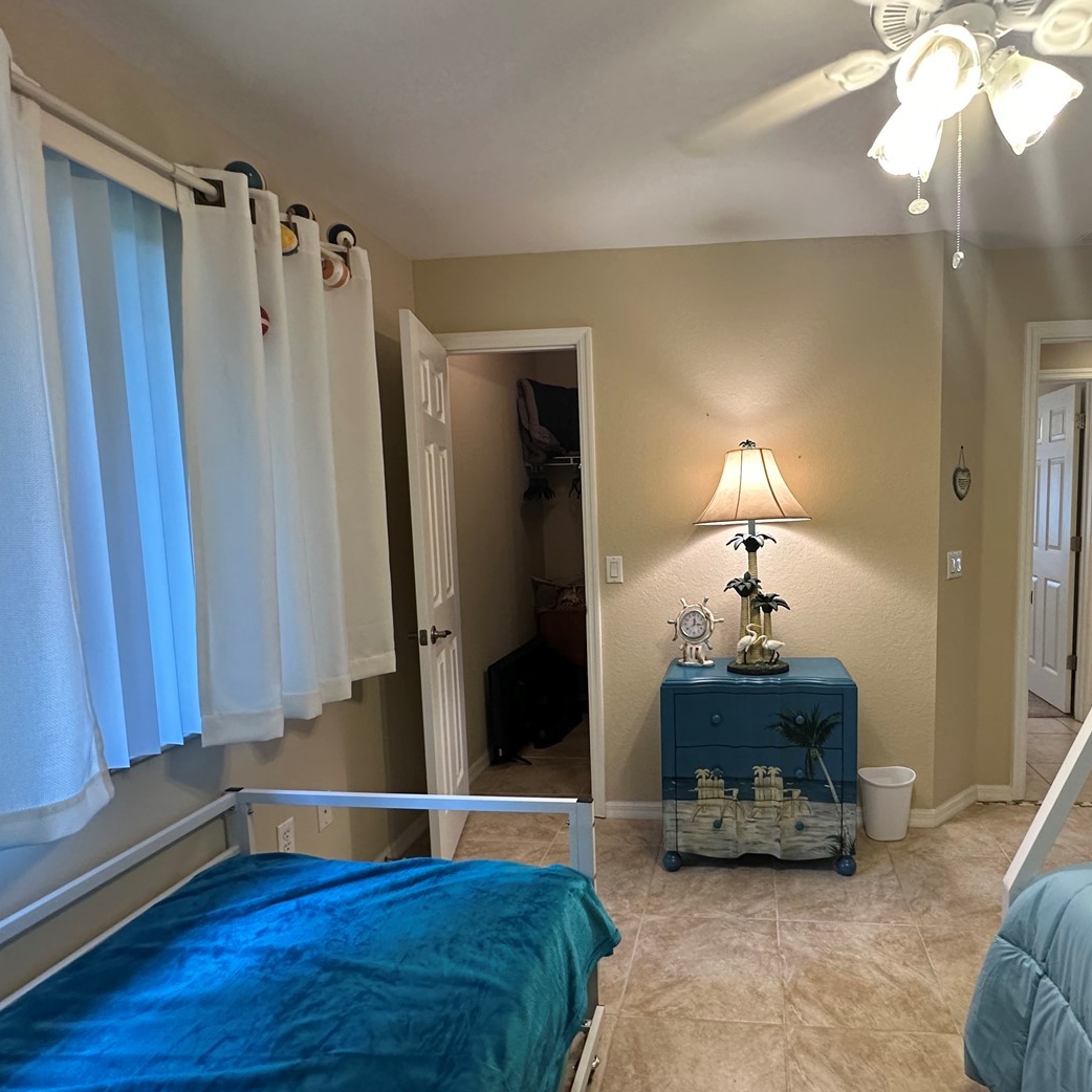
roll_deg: +0.7
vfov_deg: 77.7
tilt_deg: -5.6
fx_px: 678
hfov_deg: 76.3
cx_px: 684
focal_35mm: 19
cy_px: 565
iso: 320
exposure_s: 1/120
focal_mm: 2.22
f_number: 2.2
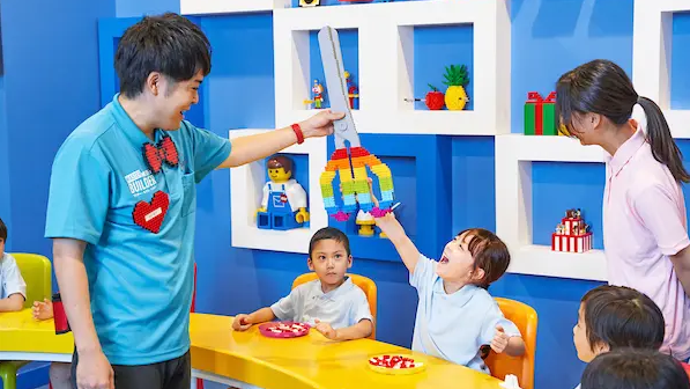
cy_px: 170
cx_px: 344
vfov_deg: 20.4
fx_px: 1080
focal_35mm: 59
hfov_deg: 35.4
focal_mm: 56
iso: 2500
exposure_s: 1/80
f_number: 5
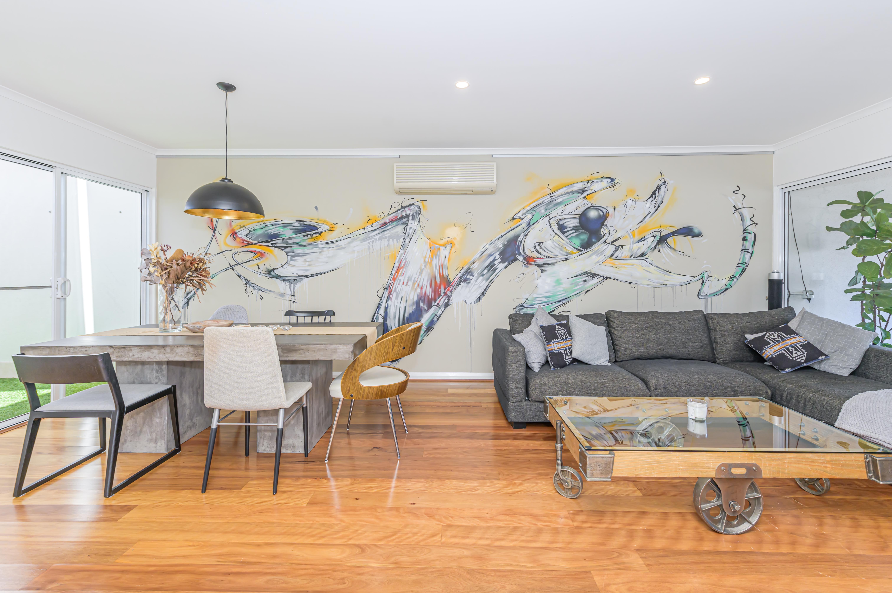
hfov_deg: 96.8
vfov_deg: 73.7
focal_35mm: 16
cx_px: 446
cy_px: 296
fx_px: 396
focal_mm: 16
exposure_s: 1/180
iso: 280
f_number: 5.6
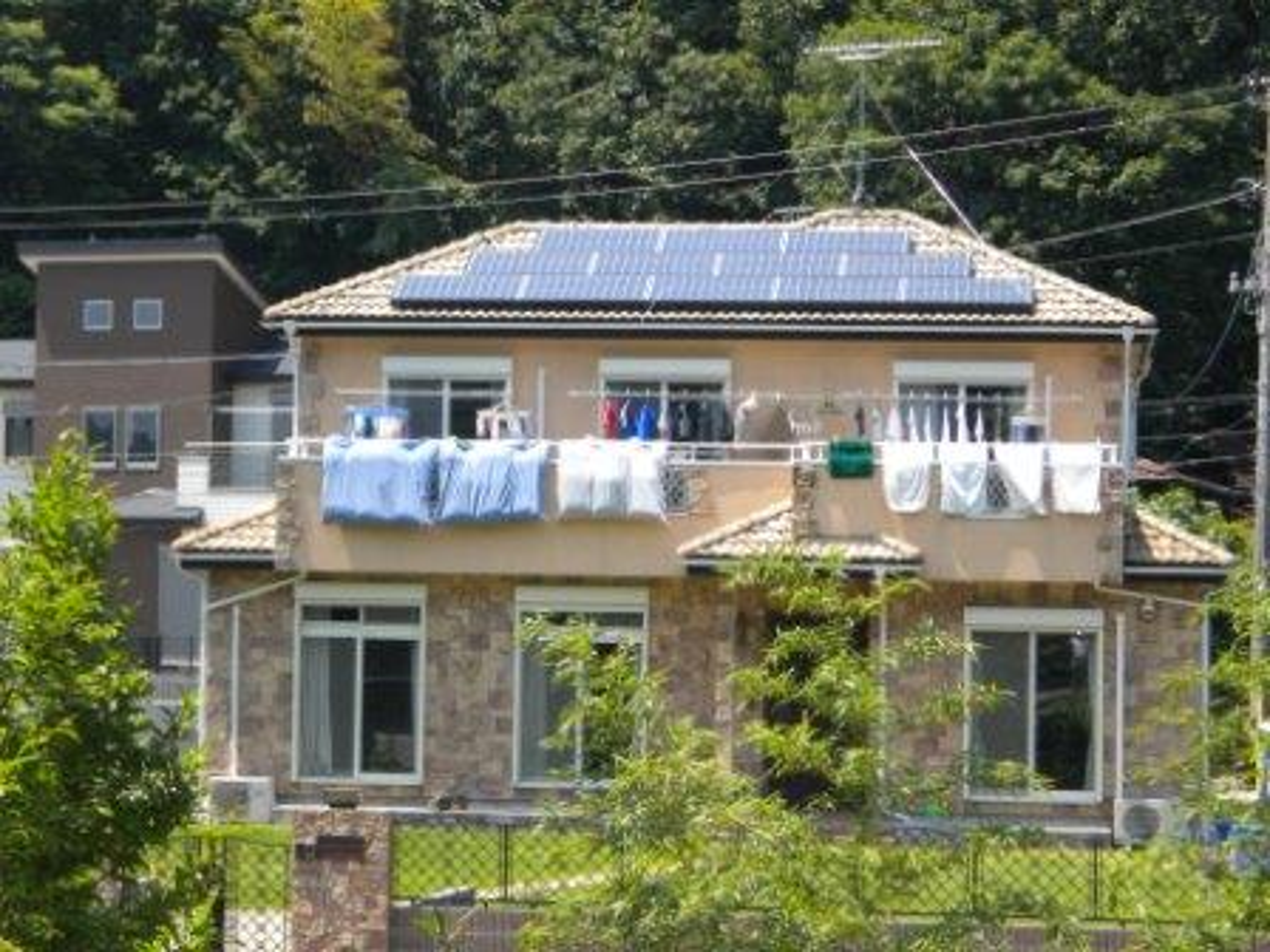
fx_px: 3852
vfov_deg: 14.1
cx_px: 635
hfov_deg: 18.7
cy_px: 476
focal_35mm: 105
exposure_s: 1/244
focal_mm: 18.9
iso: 113
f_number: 5.9
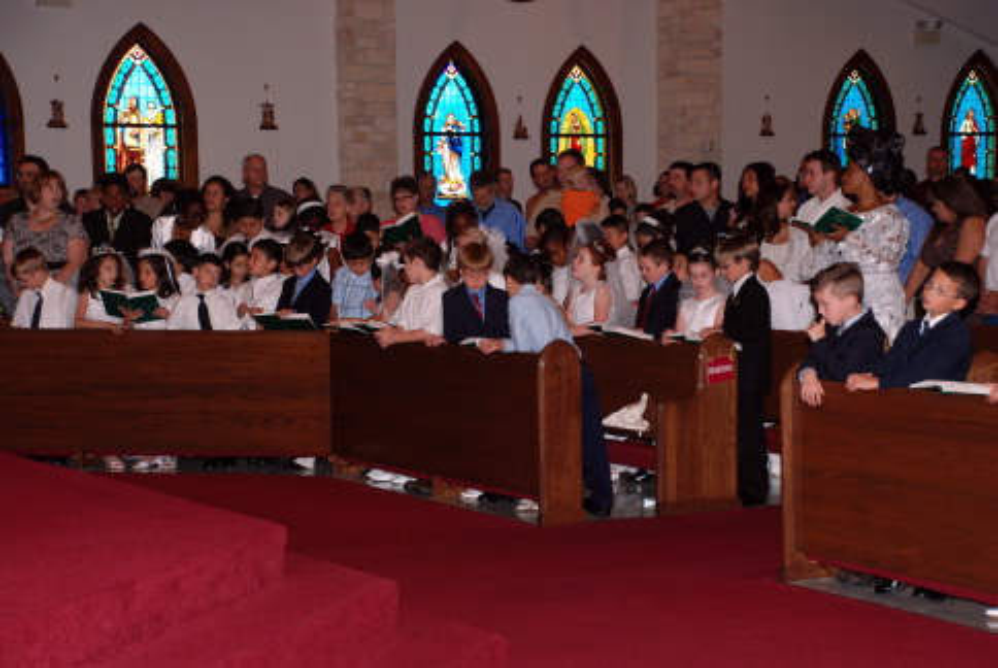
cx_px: 499
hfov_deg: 26.0
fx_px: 2165
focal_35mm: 78
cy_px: 334
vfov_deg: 17.5
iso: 400
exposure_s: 1/60
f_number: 5
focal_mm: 52
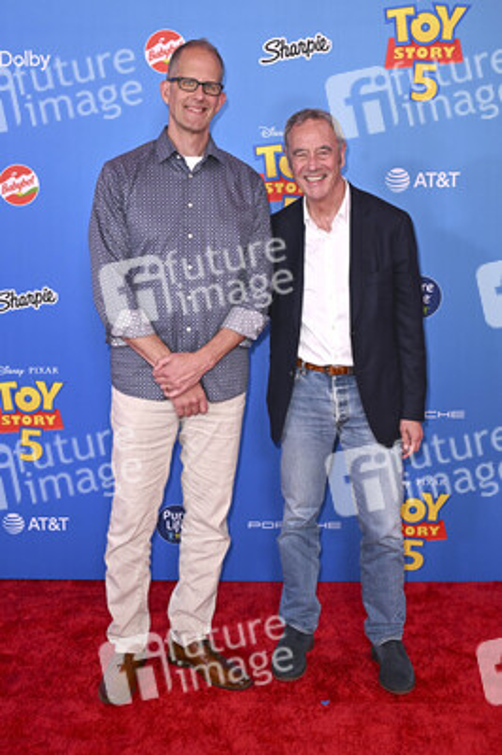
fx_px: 880
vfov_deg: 46.4
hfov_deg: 31.8
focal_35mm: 42
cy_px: 378
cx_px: 251
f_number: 6.3
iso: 1250
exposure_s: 1/250
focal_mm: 42
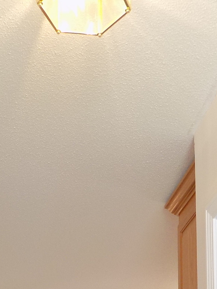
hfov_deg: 20.4
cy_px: 429
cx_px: 68
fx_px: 602
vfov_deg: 22.4
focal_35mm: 72
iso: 125
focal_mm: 4
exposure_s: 1/30
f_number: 3.1
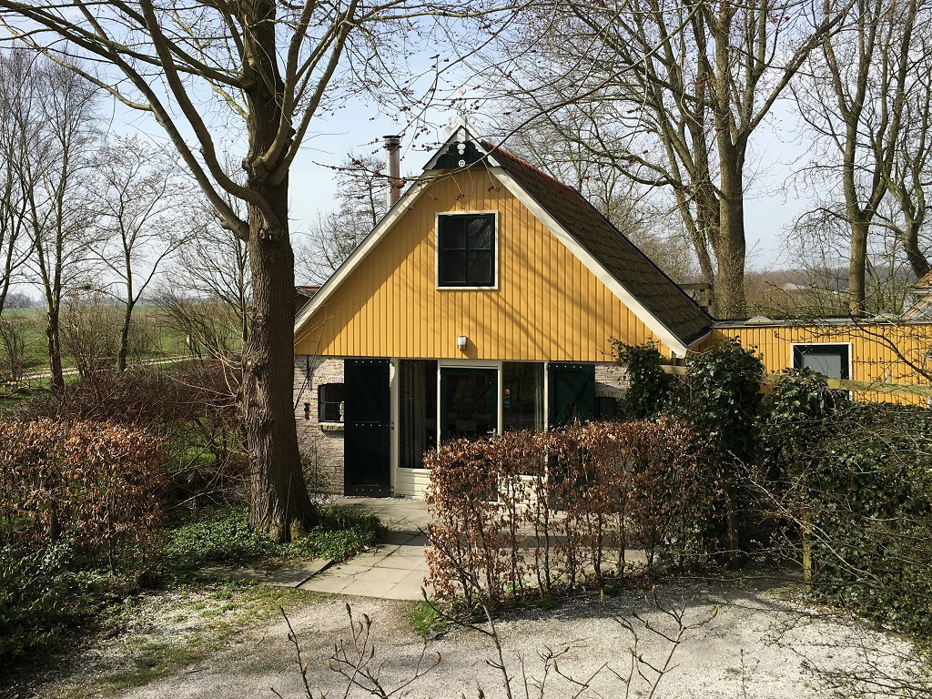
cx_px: 466
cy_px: 350
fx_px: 781
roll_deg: +1.4
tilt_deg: +0.7
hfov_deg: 61.7
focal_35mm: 29
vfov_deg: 48.2
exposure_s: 1/1282
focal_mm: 4.15
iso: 25
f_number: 2.2
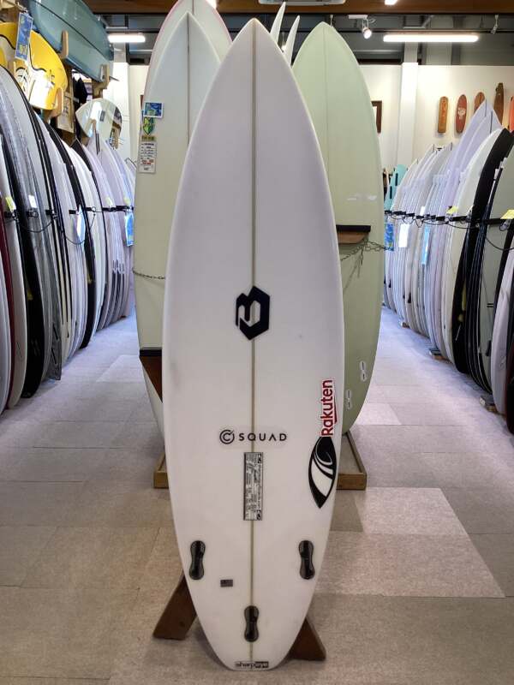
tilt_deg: -13.2
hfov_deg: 45.4
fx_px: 614
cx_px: 257
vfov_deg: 58.4
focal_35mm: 31
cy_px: 342
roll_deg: +0.1
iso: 64
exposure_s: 1/50
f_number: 2.4
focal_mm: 3.3
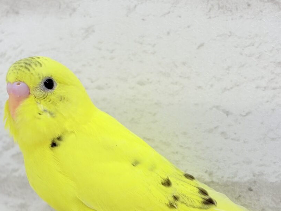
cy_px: 134
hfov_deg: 25.3
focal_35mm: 77
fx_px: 625
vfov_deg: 19.1
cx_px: 134
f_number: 1.6
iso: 50
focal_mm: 5.96
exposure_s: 1/100
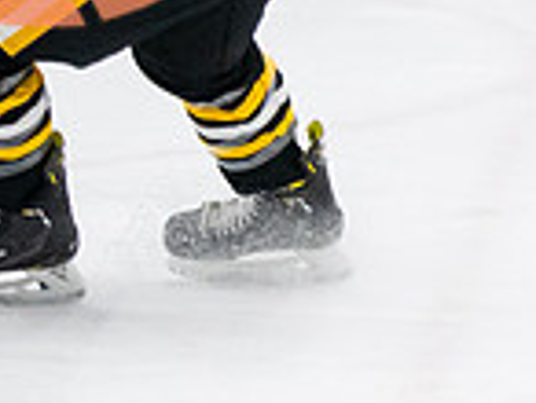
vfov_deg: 2.5
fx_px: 9337
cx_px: 1404
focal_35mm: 602
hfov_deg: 3.2
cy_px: -232
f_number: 2.8
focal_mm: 102
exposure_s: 1/800
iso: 4000
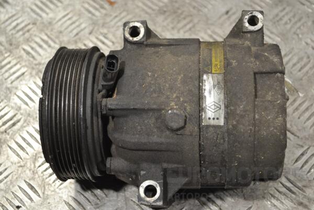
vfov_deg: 21.6
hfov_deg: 31.9
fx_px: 549
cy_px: 105
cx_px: 157
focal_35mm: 63
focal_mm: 42
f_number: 5.3
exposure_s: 1/50
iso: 400
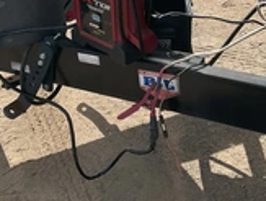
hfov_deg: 27.3
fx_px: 547
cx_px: 113
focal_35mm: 71
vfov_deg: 20.2
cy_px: 5
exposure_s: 1/1221
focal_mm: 3
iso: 25
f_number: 1.8
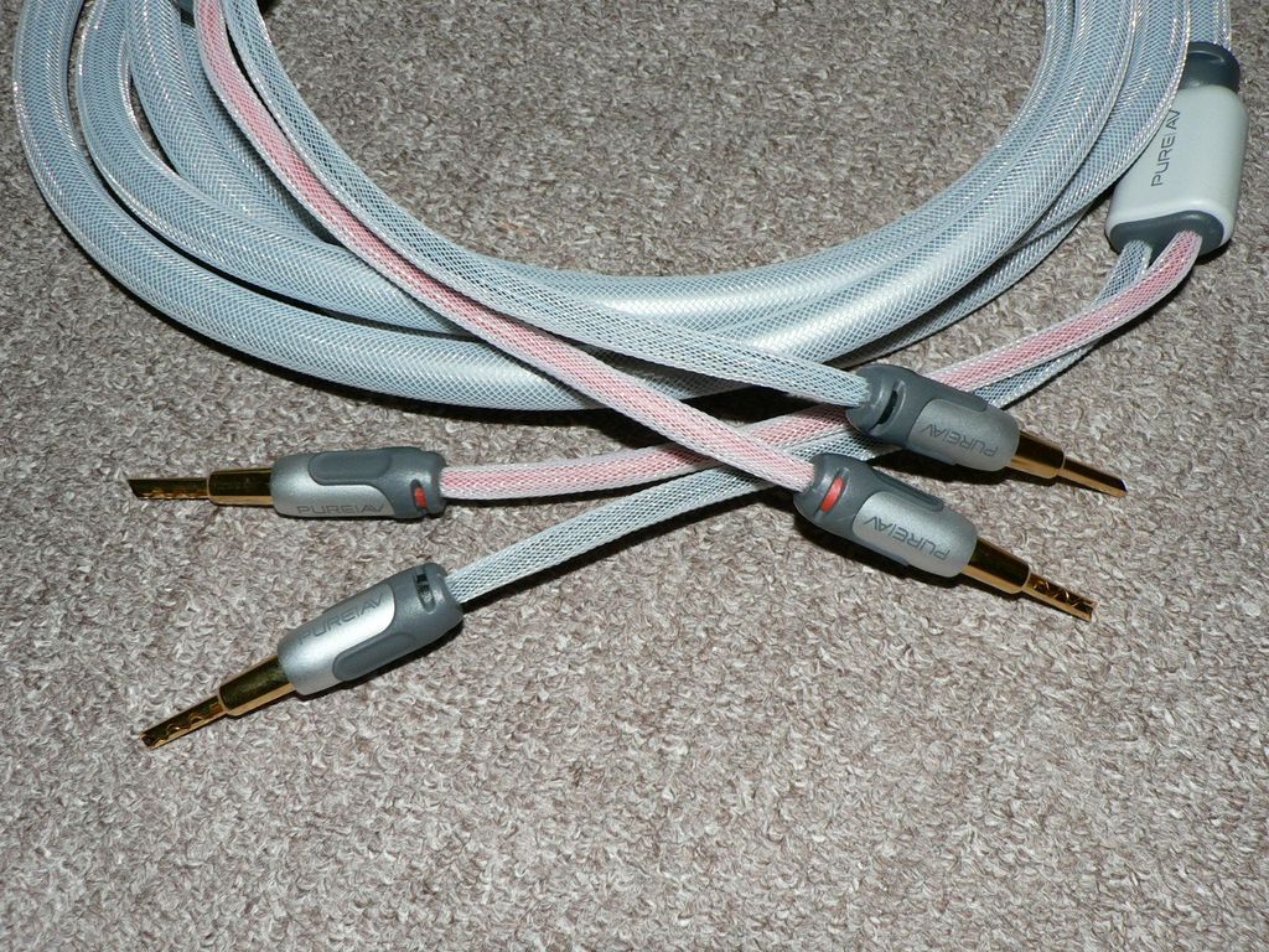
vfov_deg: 39.7
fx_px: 1320
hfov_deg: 51.4
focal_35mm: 36
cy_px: 476
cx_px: 634
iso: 100
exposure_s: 1/60
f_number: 4
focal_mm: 6
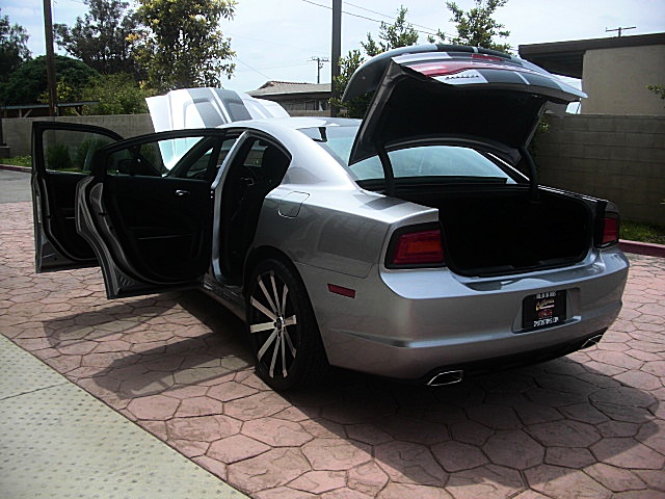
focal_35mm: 36
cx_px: 332
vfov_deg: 39.7
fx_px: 692
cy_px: 250
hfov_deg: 51.4
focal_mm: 6.3
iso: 50
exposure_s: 1/800
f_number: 2.8
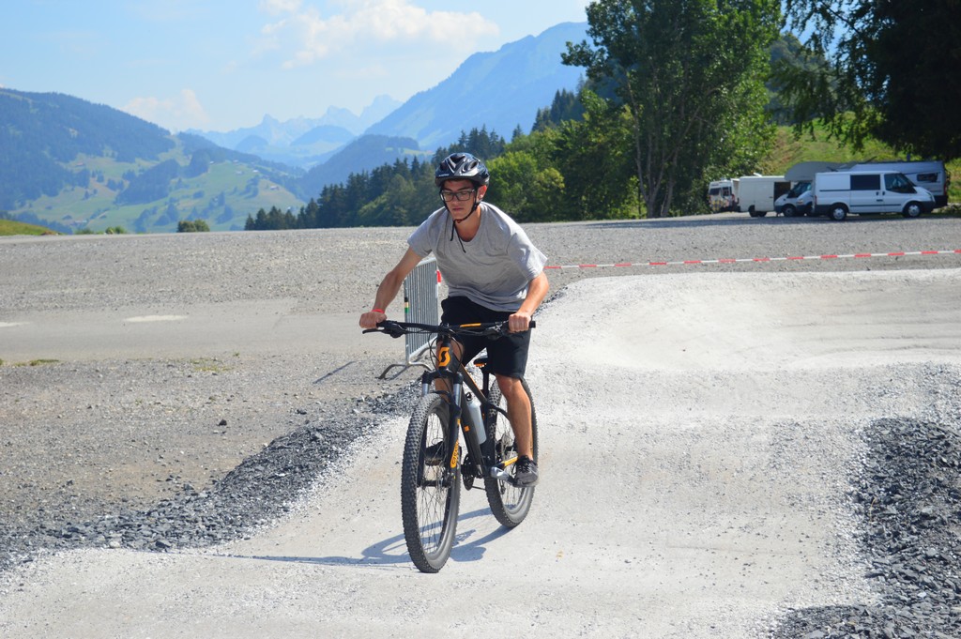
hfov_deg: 31.9
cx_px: 480
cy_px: 320
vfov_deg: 21.5
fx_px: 1680
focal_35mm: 63
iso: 200
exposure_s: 1/1000
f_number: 5
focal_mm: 42
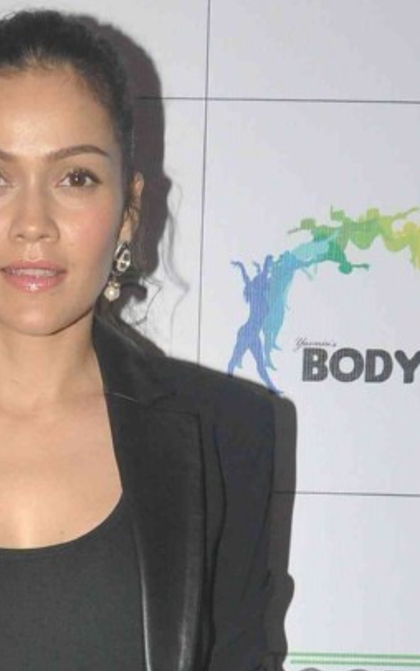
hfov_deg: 11.0
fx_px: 2176
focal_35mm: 119
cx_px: 51
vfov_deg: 16.3
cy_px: 939
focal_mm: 21
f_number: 10
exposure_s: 1/250
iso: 800
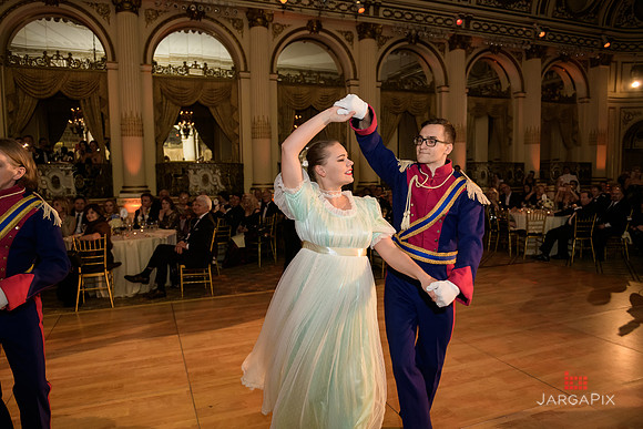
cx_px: 322
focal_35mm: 24
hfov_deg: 73.7
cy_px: 214
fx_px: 429
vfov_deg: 53.2
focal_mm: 24
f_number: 3.2
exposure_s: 1/160
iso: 1600
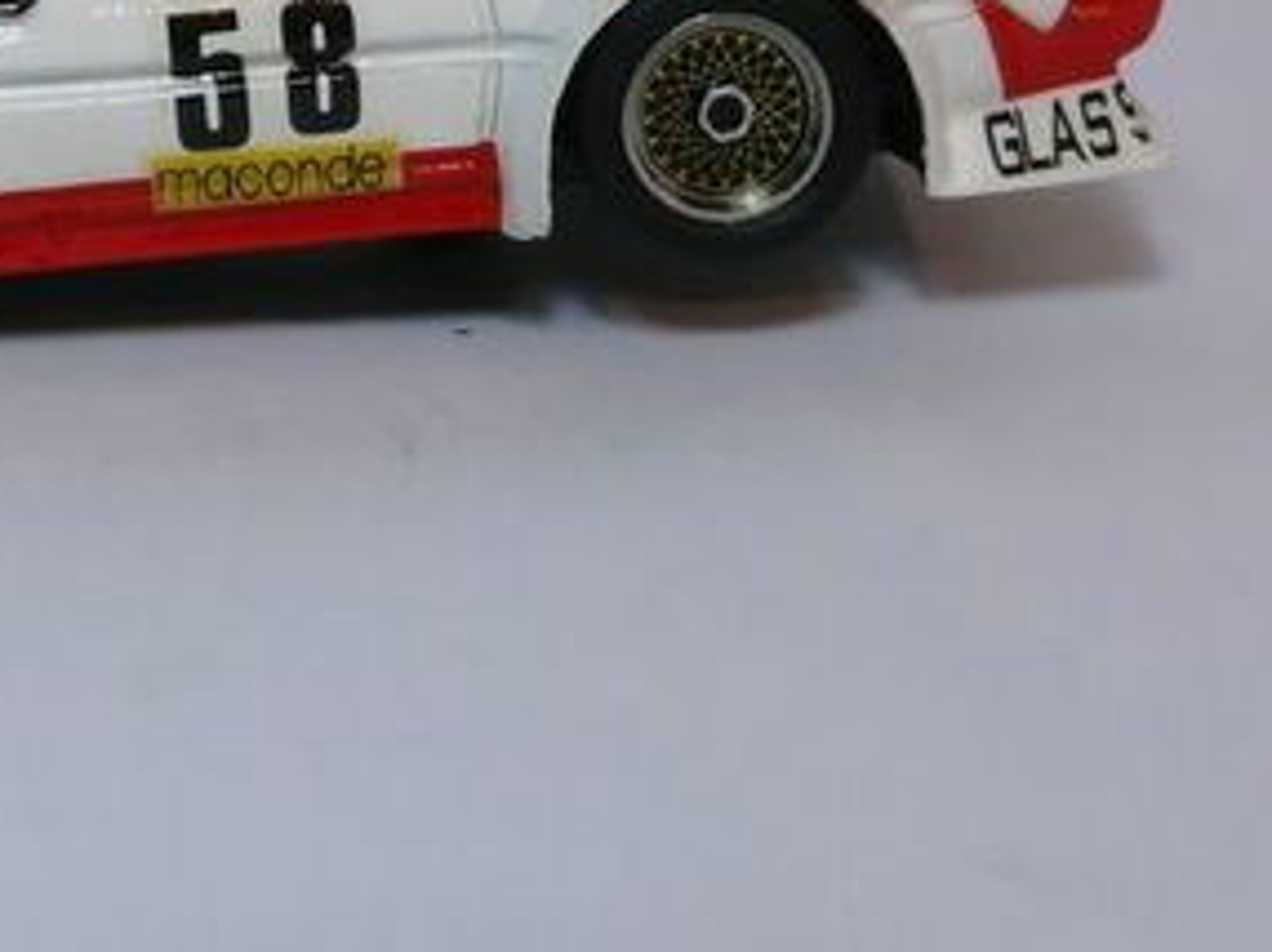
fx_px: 3598
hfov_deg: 19.4
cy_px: 80
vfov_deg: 14.9
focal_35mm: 98
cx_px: -31
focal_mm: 7.4
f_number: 10
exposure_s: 1/8
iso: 100
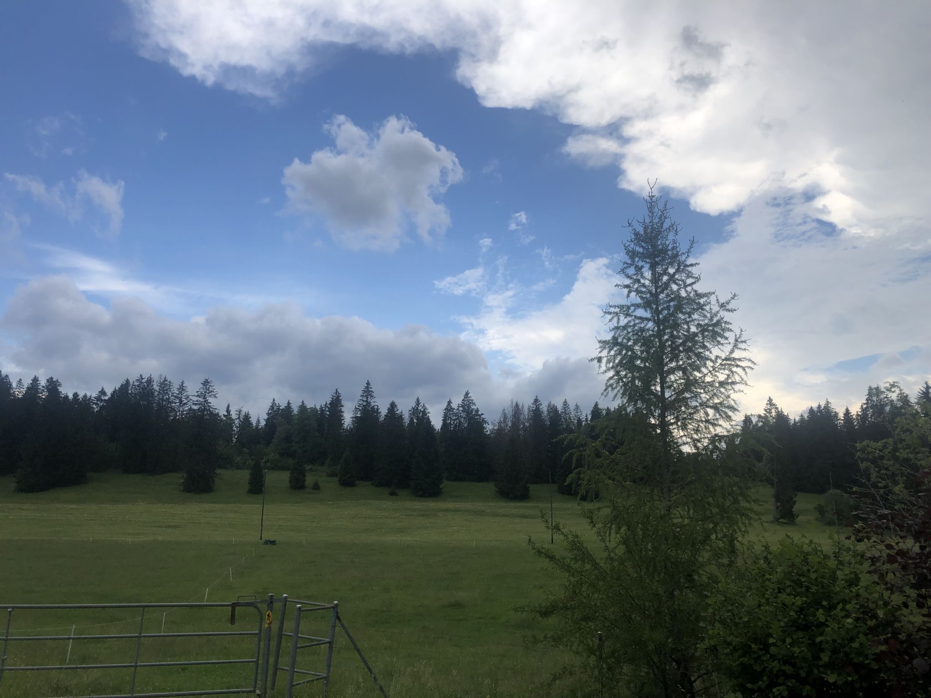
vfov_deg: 49.7
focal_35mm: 28
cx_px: 466
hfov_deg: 63.4
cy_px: 349
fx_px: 753
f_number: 1.8
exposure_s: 1/2000
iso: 20
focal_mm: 4
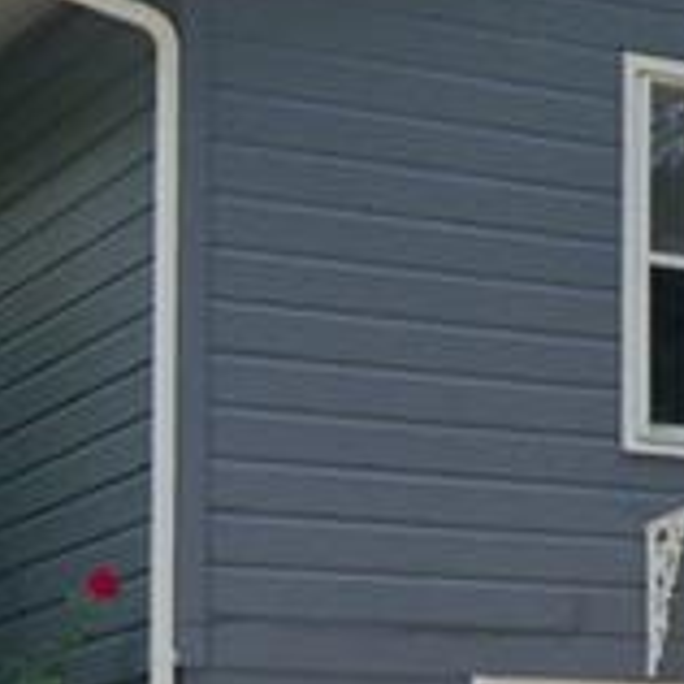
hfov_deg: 11.7
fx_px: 3124
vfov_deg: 12.3
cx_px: 1169
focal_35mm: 140
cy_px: 712
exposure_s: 1/400
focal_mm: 17
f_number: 11
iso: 320
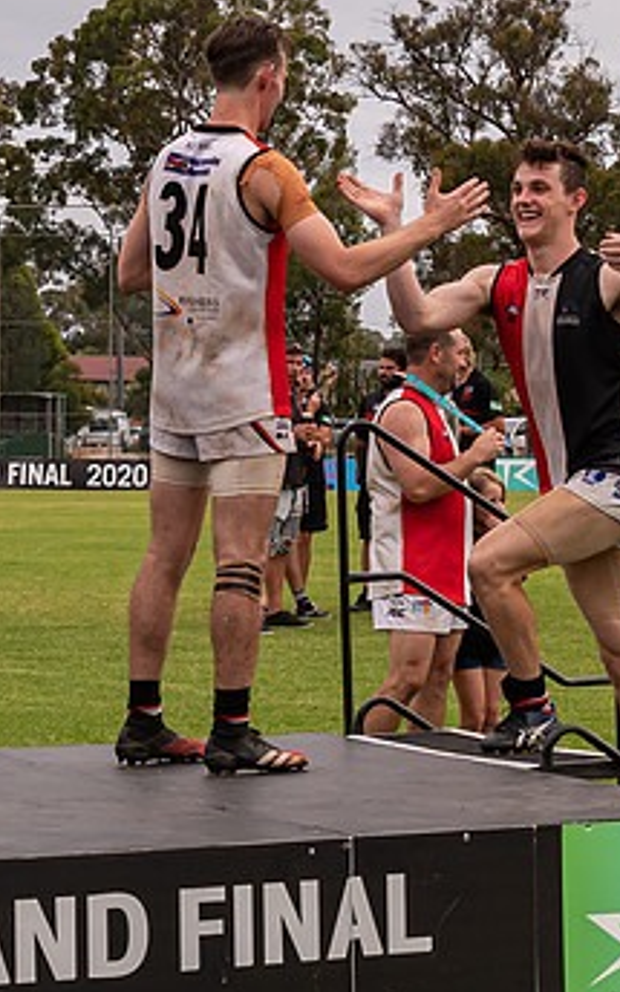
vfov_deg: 16.4
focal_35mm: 127
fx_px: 3433
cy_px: 528
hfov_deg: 10.3
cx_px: 141
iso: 400
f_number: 6.3
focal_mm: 30
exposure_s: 1/320
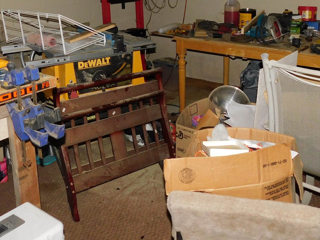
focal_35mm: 45
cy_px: 35
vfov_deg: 31.1
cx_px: 150
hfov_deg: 42.1
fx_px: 416
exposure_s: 1/30
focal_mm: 4
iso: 200
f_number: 3
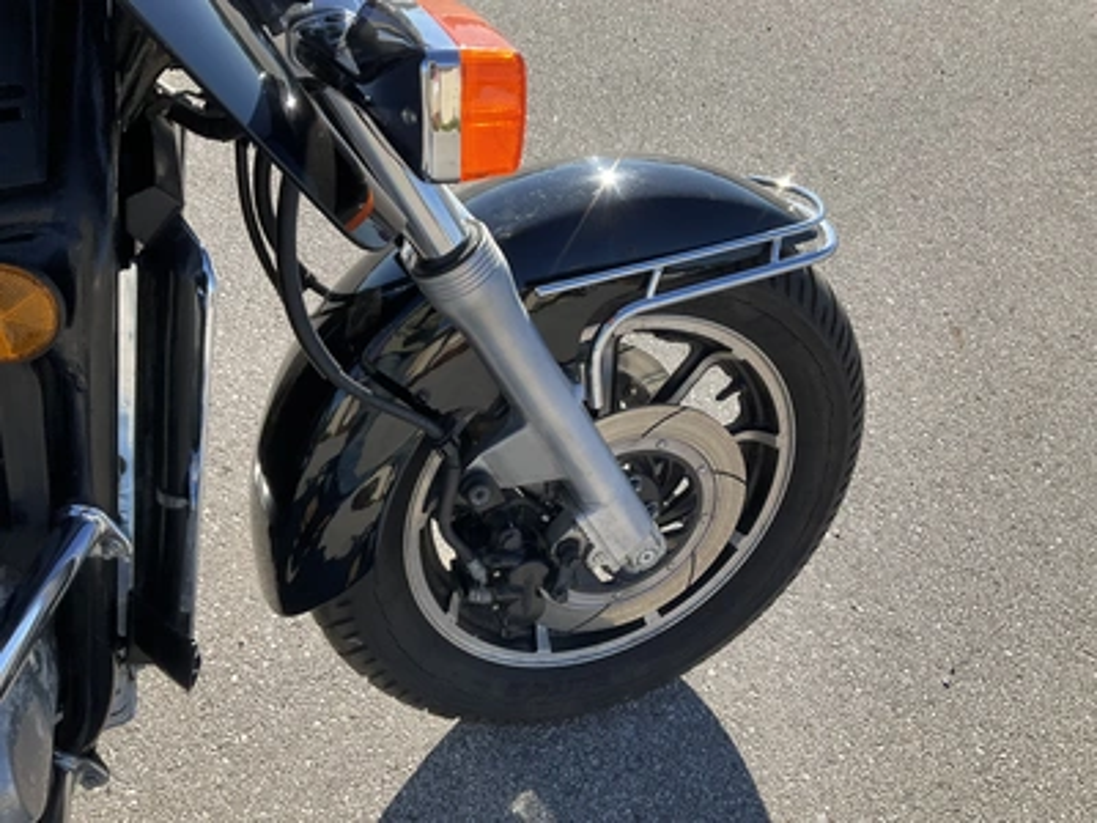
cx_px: 548
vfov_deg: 48.2
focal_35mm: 29
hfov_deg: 61.7
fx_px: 919
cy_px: 412
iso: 25
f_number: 1.8
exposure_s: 1/683
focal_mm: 3
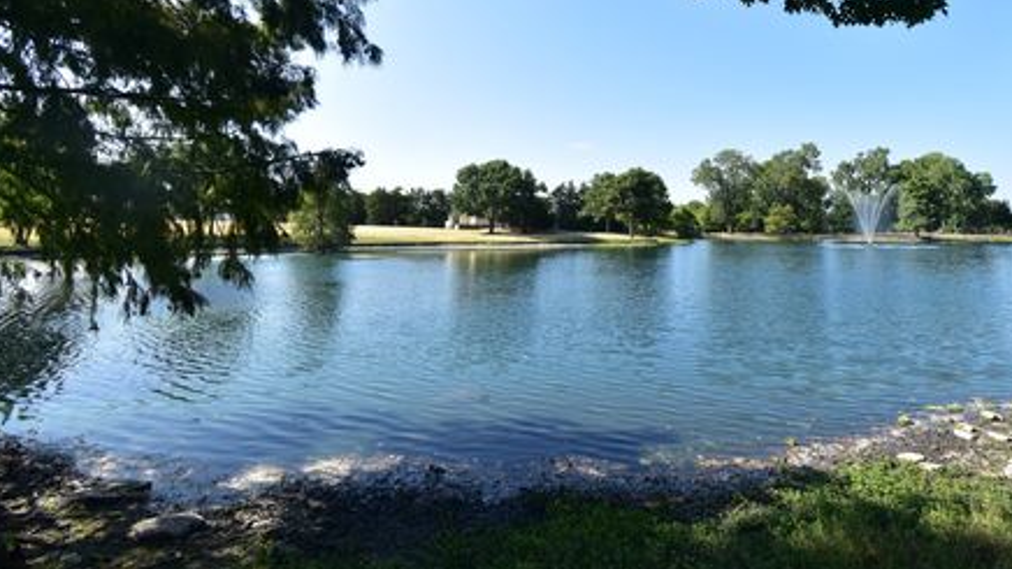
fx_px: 483
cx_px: 532
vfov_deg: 59.6
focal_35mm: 18
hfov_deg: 92.6
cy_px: 192
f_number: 8
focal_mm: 10
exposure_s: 1/125
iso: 100
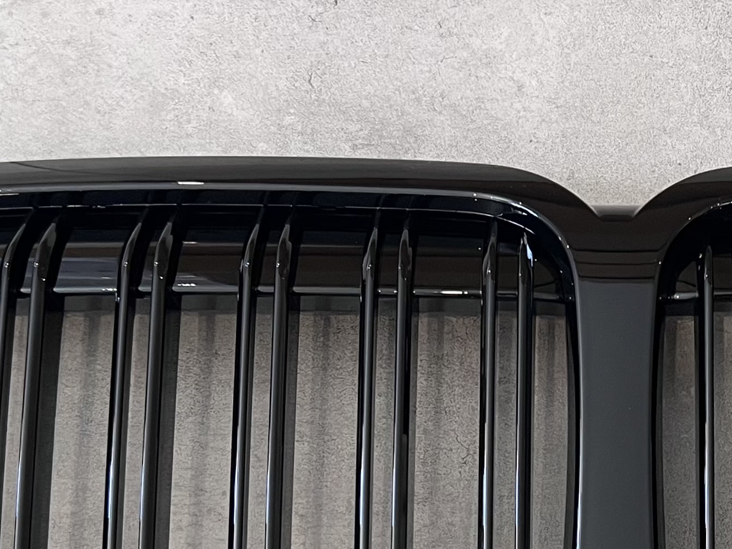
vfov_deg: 18.2
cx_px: 611
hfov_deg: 24.5
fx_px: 1649
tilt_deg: -77.7
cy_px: 593
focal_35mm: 78
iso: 125
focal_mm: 5.7
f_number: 1.5
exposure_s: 1/68
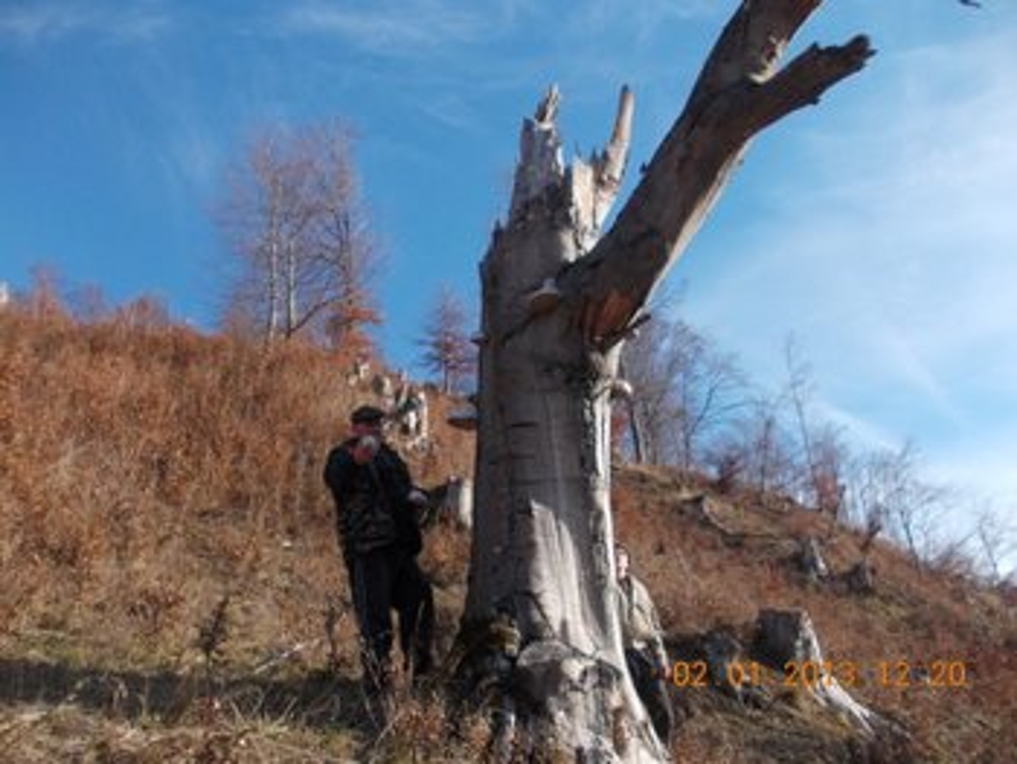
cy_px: 382
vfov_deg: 49.8
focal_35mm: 28
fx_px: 823
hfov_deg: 63.4
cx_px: 508
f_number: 5.4
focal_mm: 4
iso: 80
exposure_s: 1/200
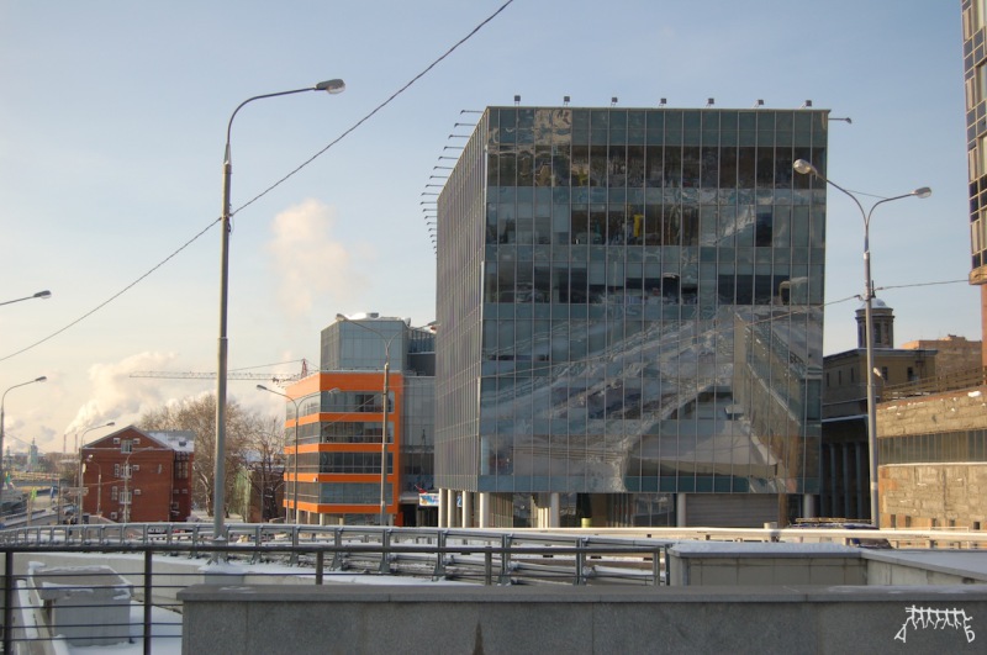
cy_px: 328
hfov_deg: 43.7
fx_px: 1232
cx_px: 494
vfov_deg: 29.8
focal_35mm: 45
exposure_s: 1/1000
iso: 400
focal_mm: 30
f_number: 4.2
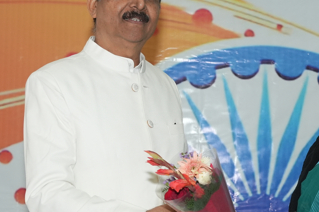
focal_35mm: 111
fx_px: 984
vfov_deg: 12.3
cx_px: 202
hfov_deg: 18.4
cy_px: 192
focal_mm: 37
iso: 1600
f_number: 4.5
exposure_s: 1/200
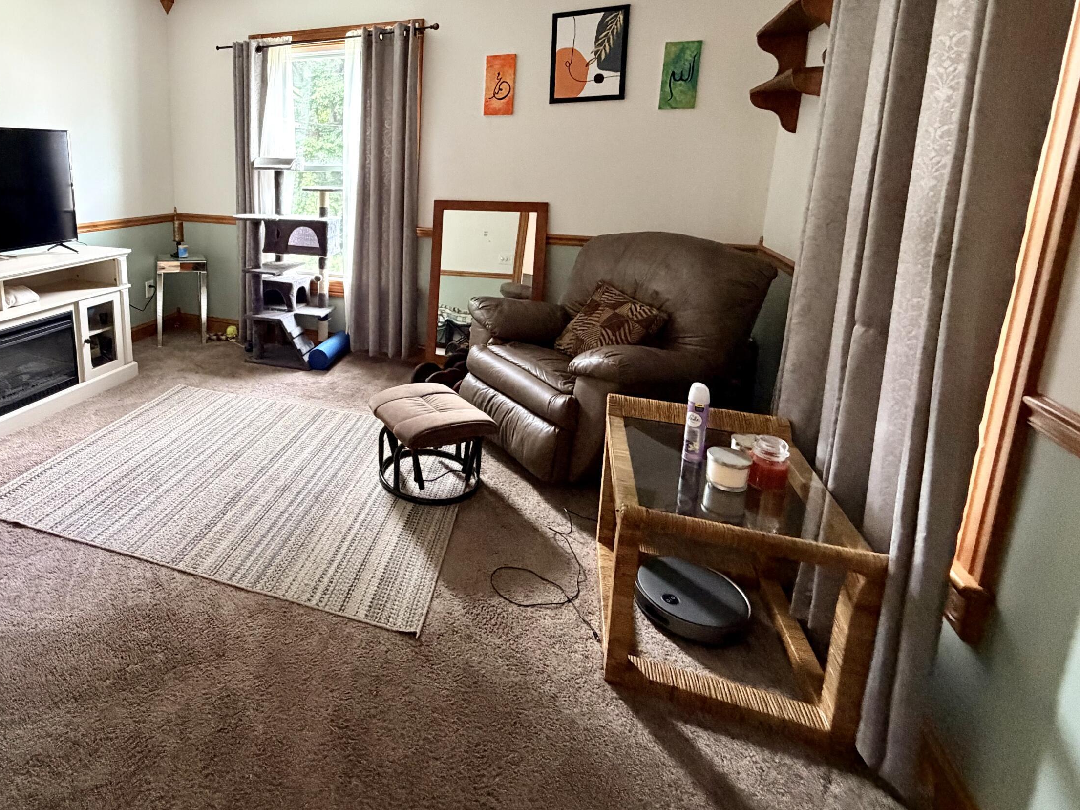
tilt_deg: -10.0
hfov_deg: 81.8
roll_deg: -1.1
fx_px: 593
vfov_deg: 66.8
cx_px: 359
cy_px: 268
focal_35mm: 19
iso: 500
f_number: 2.2
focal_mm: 2.22
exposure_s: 1/60
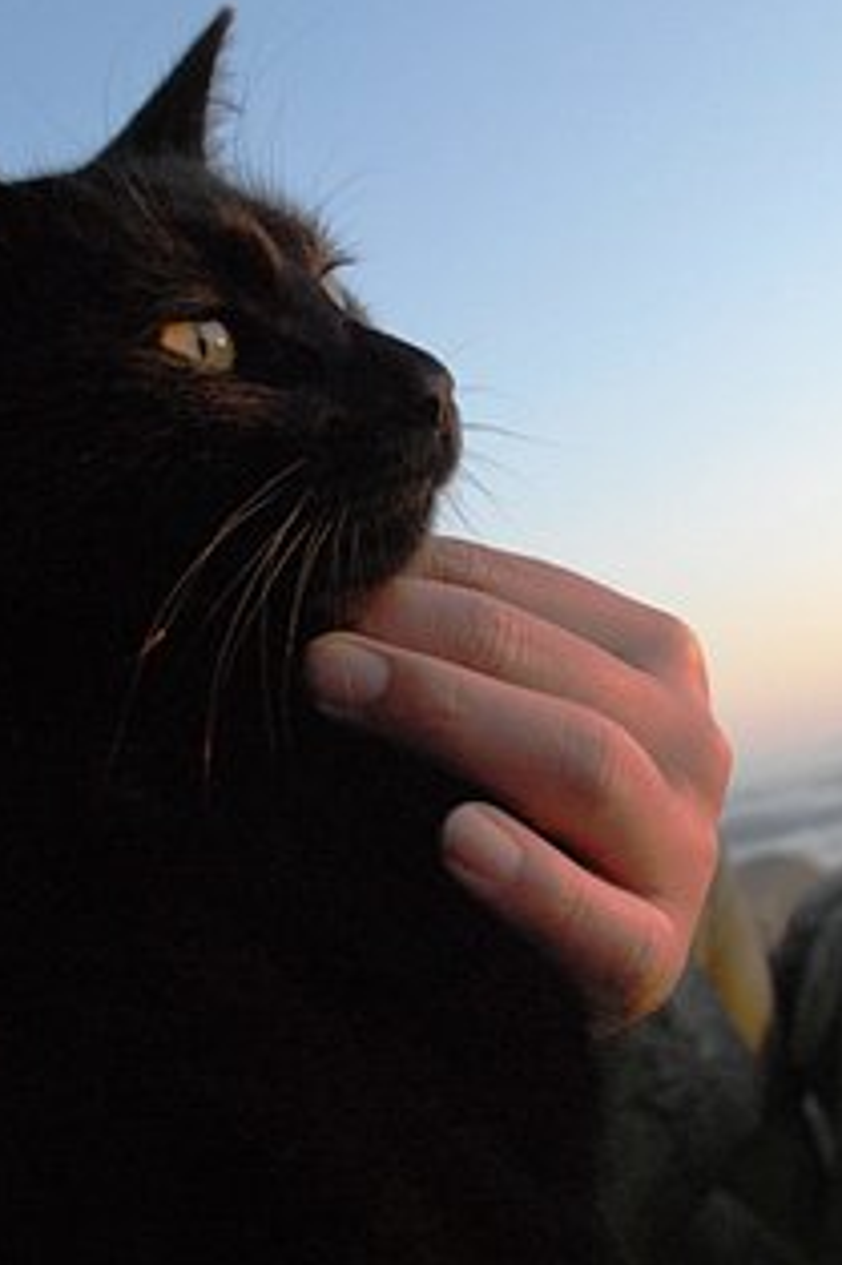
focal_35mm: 44
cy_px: 753
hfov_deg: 30.3
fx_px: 1545
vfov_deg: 44.3
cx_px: 538
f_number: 8
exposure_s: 1/640
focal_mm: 18
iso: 1250
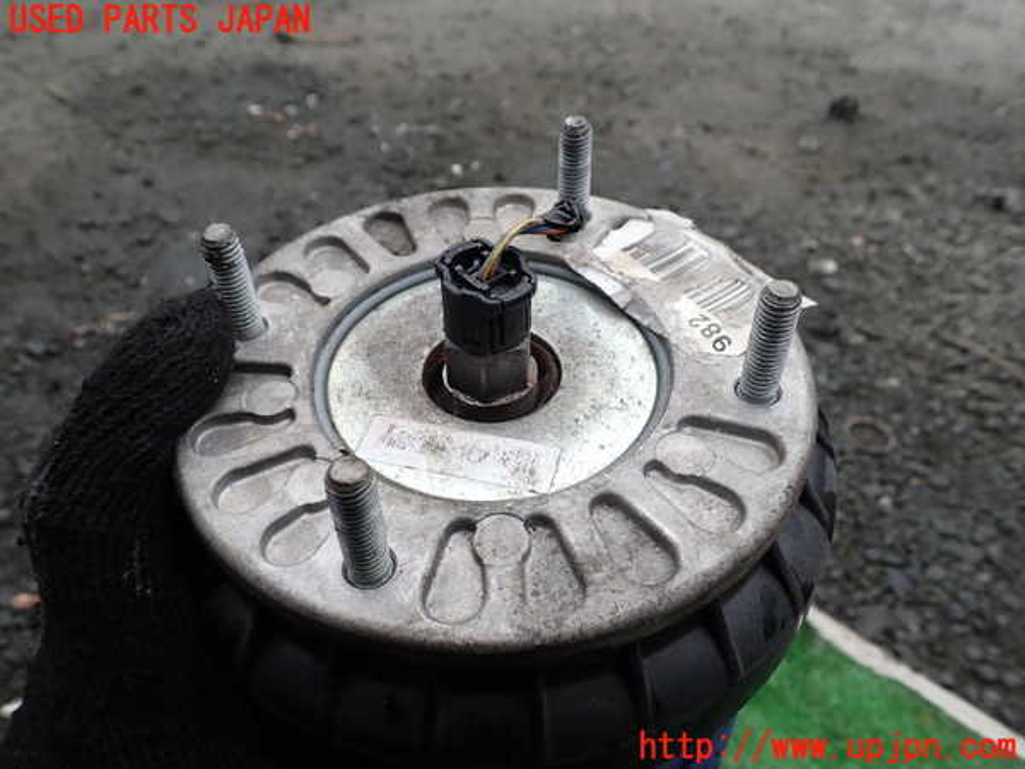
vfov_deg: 46.8
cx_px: 512
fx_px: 888
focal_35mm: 30
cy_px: 384
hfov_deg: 60.0
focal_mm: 5.4
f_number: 3.2
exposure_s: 1/250
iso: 100
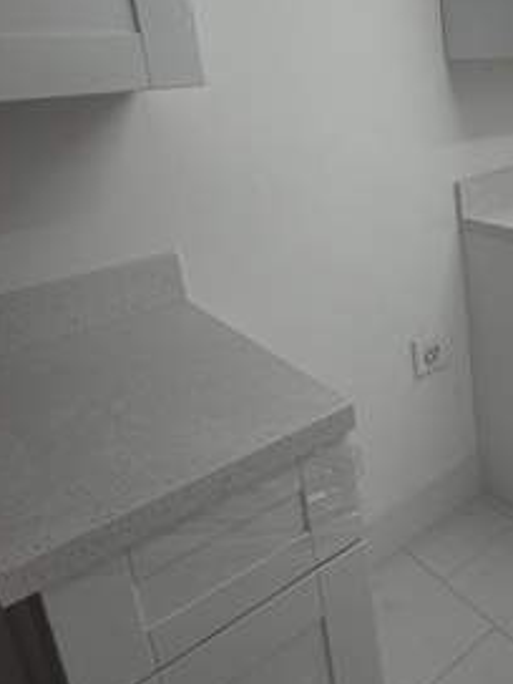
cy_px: 234
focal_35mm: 33
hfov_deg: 38.9
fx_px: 652
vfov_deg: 54.3
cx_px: 493
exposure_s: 1/120
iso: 125
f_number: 2.2
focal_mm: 2.22
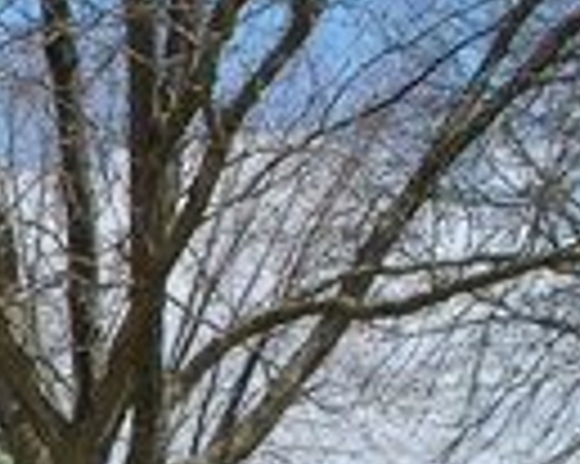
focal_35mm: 126
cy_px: 685
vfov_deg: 11.7
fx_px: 2161
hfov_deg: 13.8
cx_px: -436
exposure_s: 1/250
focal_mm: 18
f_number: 8
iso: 100
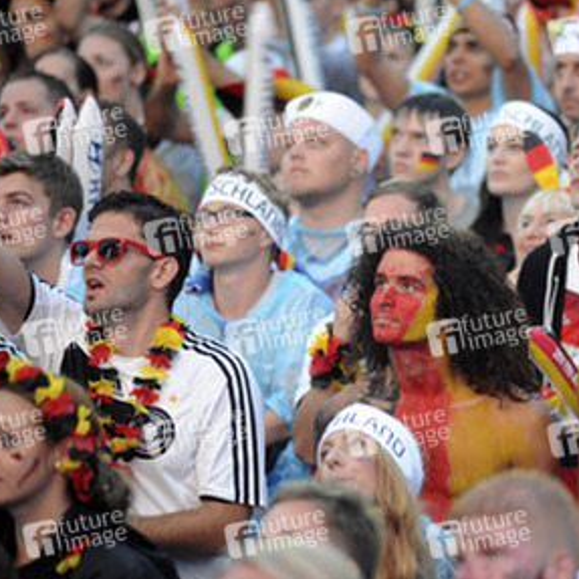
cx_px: 425
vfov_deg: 7.1
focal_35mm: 247
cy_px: 282
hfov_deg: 7.1
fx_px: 4674
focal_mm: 185
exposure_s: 1/250
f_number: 2.8
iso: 1600
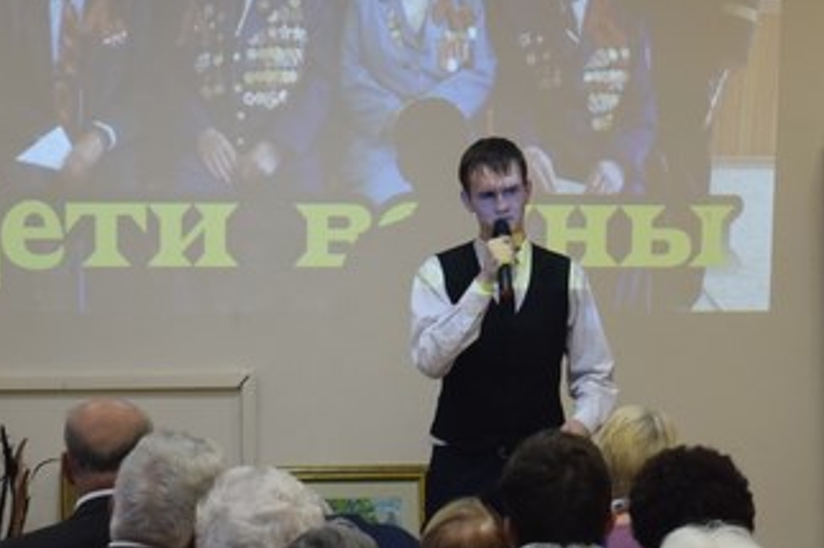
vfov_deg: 8.8
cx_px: 706
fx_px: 3562
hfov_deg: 13.1
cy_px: 69
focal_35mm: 156
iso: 500
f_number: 4.2
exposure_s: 1/60
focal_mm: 29
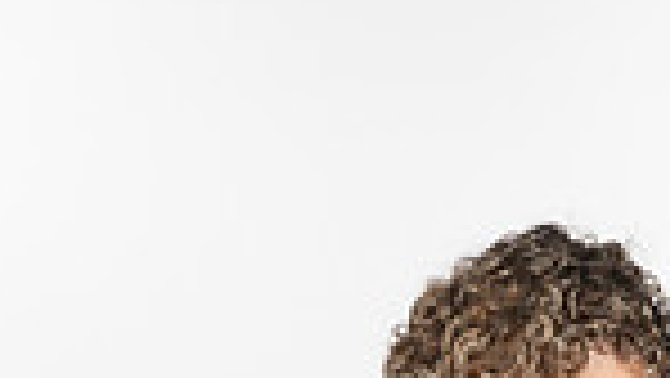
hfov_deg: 11.0
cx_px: 247
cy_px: 981
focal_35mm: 196
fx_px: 3484
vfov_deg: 5.9
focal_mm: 62
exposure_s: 1/400
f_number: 7.1
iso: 250
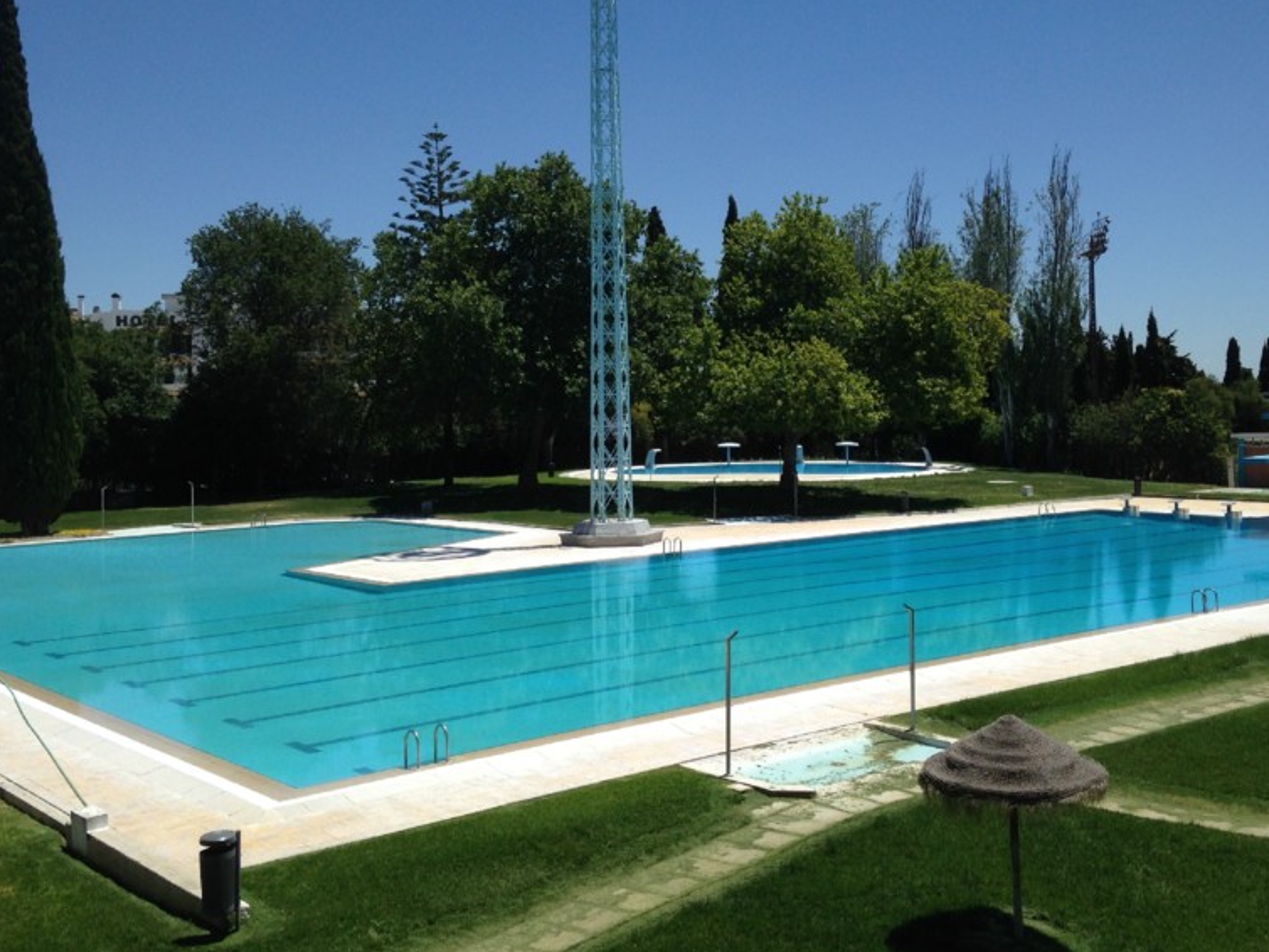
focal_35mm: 42
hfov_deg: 44.7
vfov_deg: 34.3
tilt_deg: +0.5
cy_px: 383
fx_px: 1540
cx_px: 717
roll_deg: +2.0
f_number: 2.4
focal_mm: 4.12
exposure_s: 1/2584
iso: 50
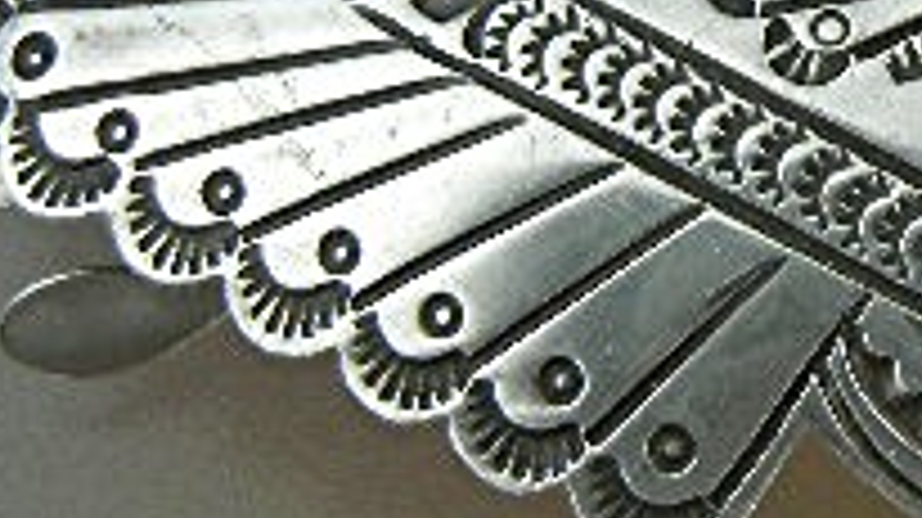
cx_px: 1120
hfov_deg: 11.9
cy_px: -36
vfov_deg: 6.8
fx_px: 4324
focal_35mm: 177
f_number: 3.9
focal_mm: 9.3
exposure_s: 1/35.8
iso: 400
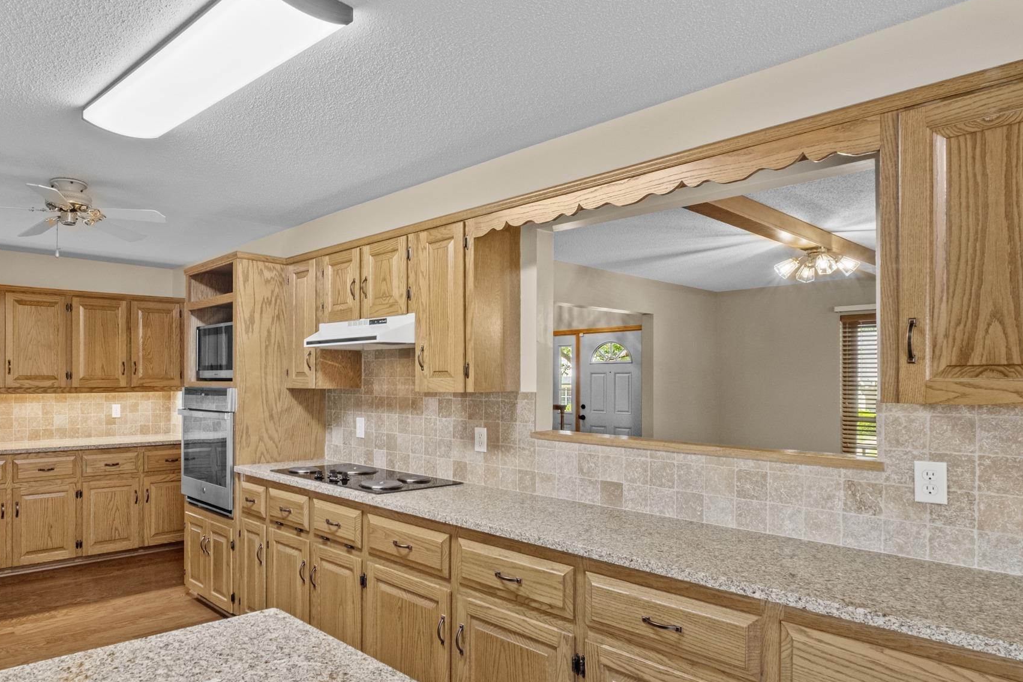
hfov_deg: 76.8
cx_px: 367
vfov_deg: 57.0
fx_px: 625
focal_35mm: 22
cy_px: 396
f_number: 7.1
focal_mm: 10
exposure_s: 1/2.5
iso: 400
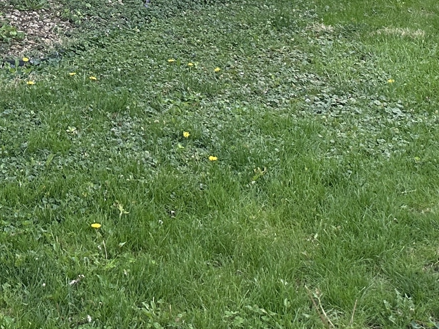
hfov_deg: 22.1
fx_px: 1065
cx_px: -34
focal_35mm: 84
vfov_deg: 15.4
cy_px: -242
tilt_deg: +1.0
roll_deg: -0.7
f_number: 1.78
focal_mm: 6.86
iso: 80
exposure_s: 1/1692
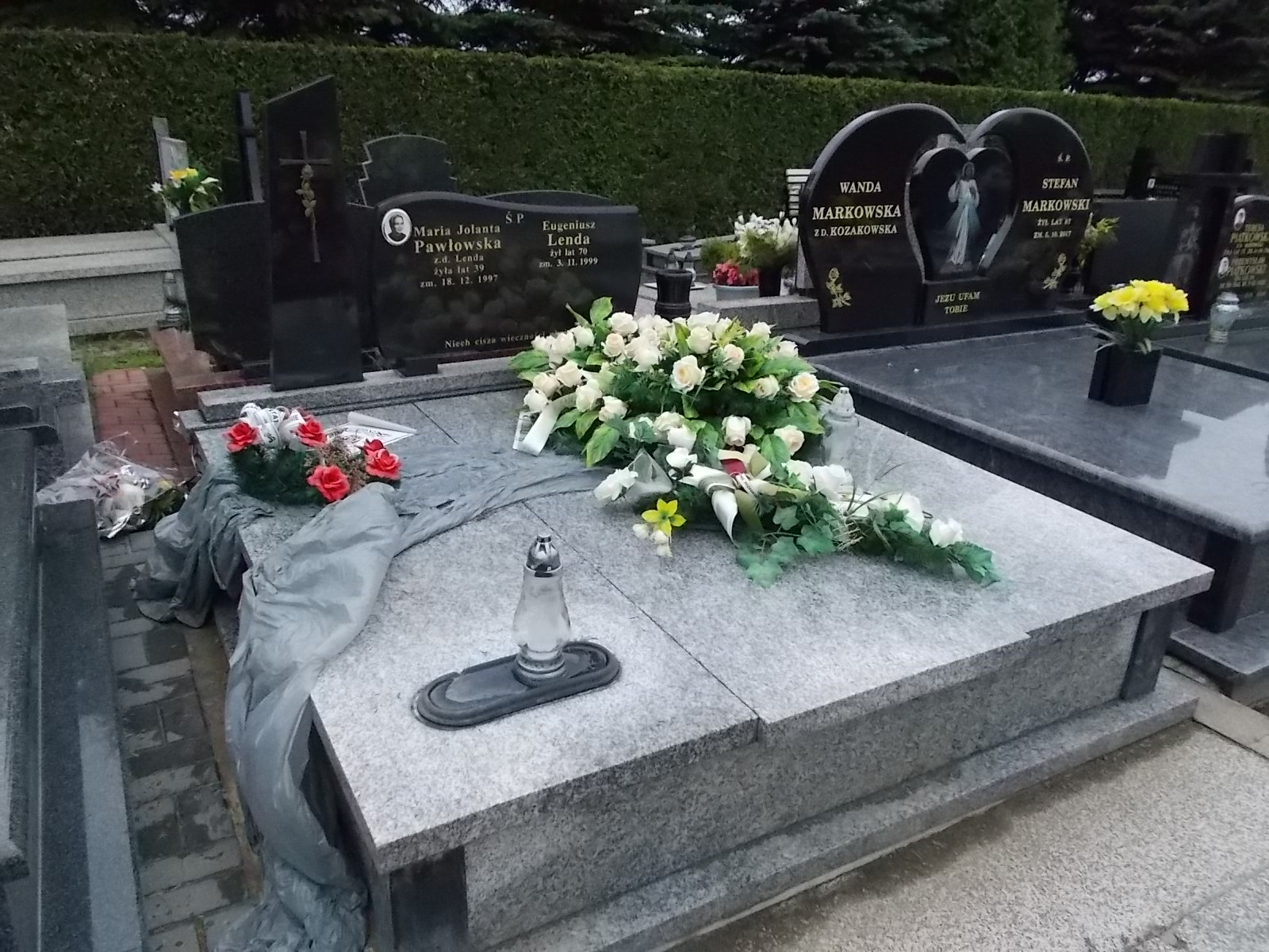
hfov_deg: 67.3
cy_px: 476
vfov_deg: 53.1
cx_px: 634
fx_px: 953
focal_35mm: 26
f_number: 8
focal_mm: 4.6
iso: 400
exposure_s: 1/500
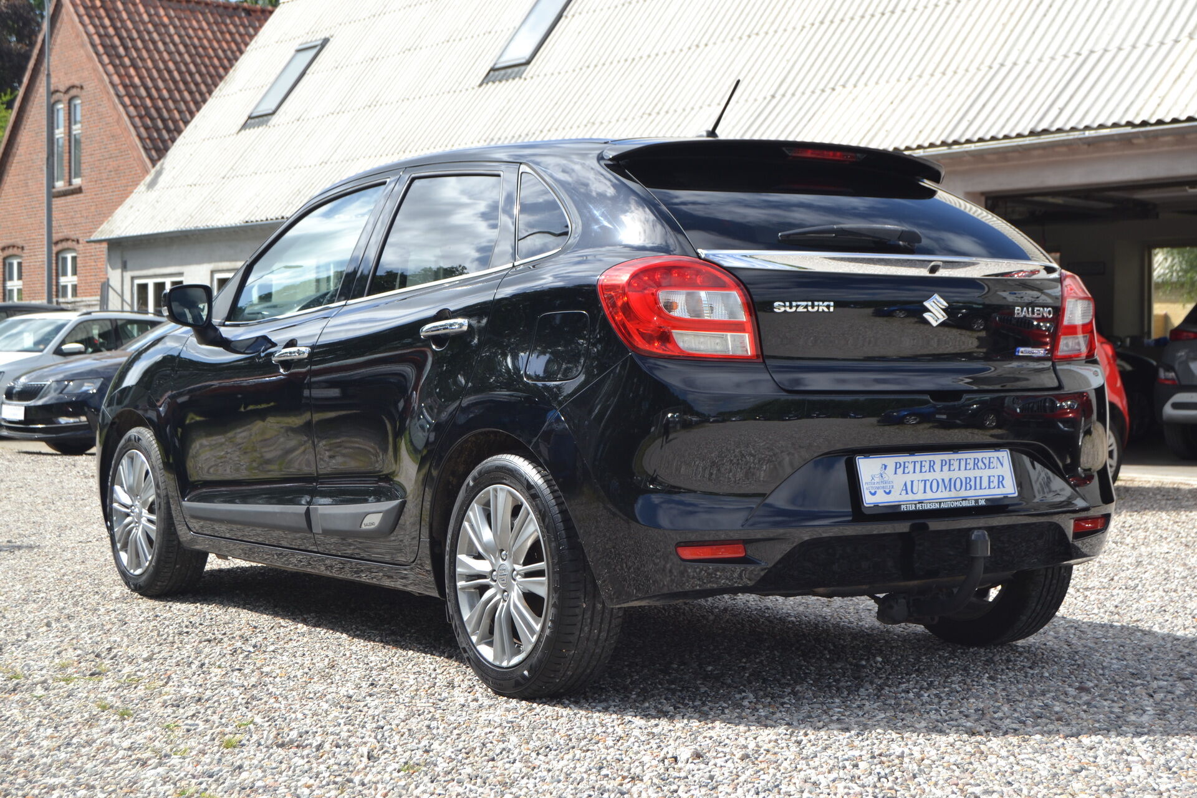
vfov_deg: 23.8
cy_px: 399
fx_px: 1895
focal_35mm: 57
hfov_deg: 35.1
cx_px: 598
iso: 100
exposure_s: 1/200
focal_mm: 38
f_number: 7.1
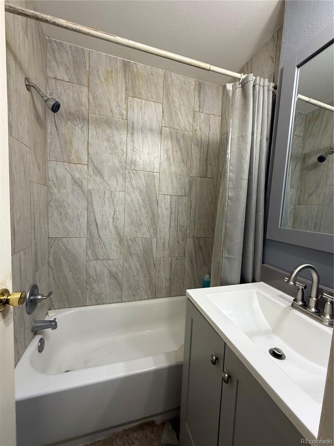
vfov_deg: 102.1
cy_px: 223
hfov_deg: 85.7
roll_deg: -3.6
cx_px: 167
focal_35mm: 14
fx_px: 180
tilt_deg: -3.9
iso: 250
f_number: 2.2
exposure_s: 1/60
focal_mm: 2.22
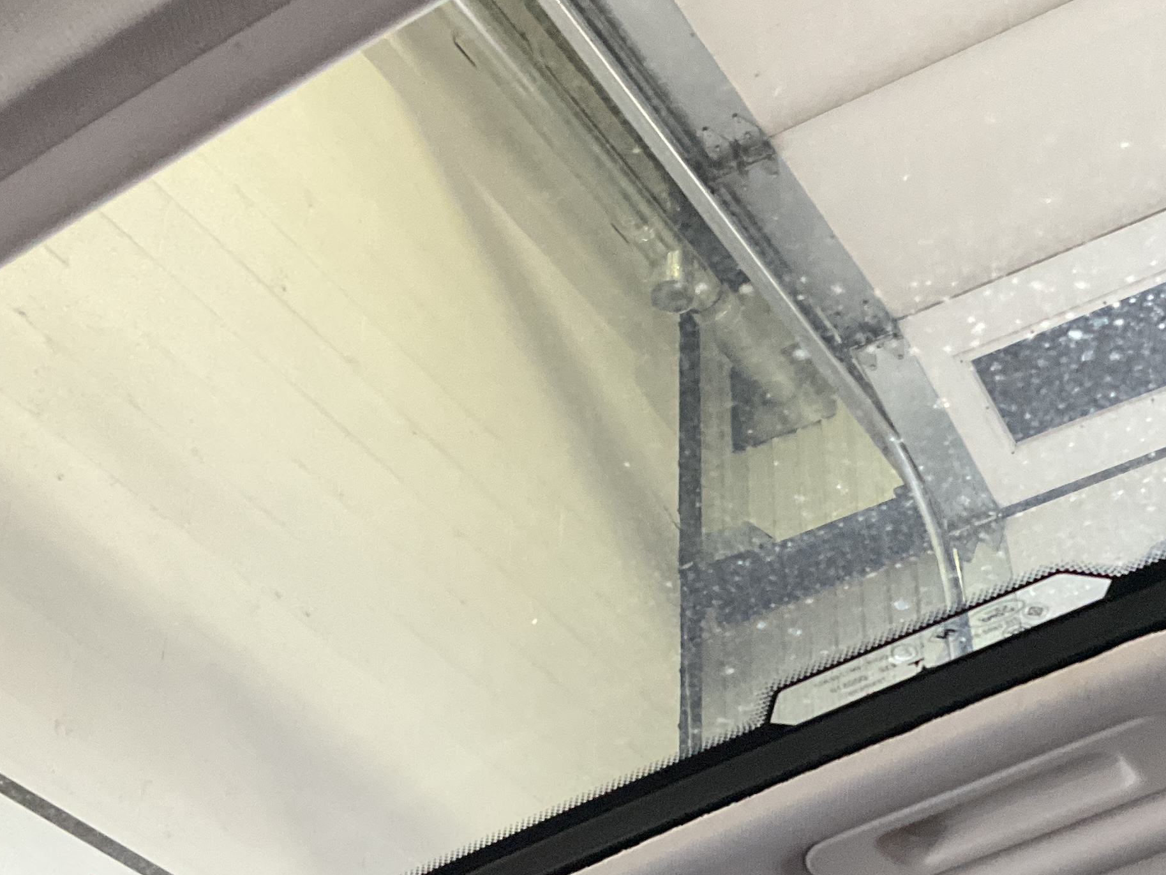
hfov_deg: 29.0
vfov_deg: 22.4
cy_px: 770
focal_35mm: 64
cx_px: 1058
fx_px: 2156
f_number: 1.8
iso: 200
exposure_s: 1/60
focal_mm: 3
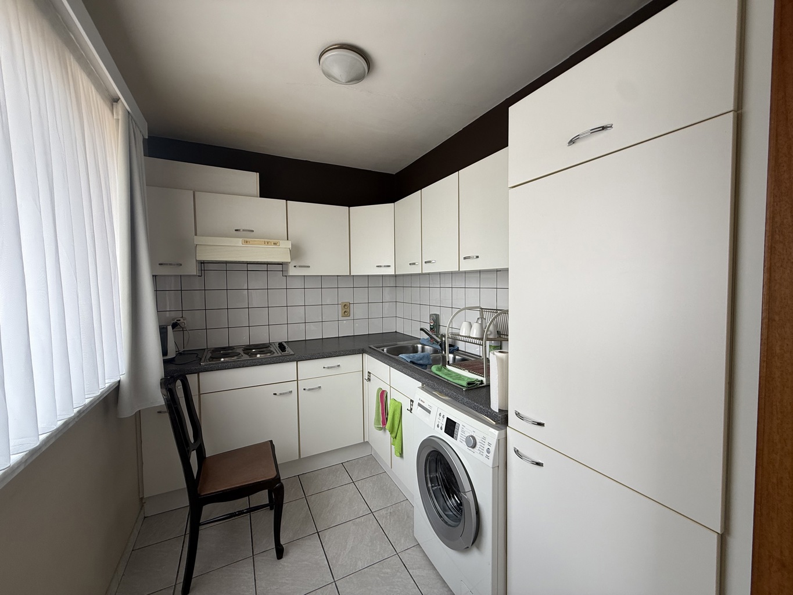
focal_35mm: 14
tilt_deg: -2.4
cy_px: 298
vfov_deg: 85.7
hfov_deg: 102.1
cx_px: 396
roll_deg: -0.3
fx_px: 321
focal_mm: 2.22
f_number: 2.2
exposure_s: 1/99
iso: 64
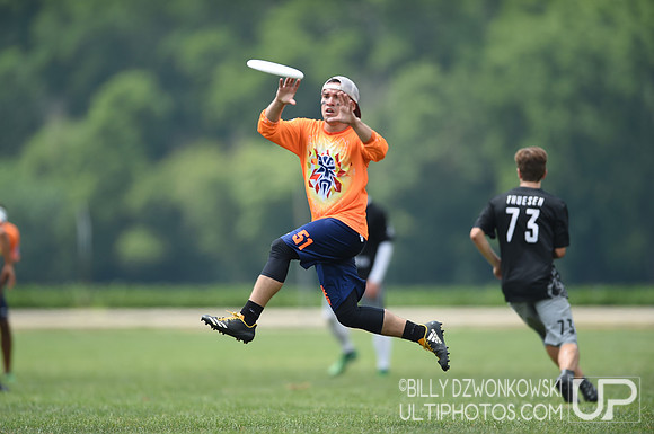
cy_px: 217
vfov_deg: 3.4
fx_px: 7256
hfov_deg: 5.2
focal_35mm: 400
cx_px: 327
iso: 125
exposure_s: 1/1600
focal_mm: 400
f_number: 2.8
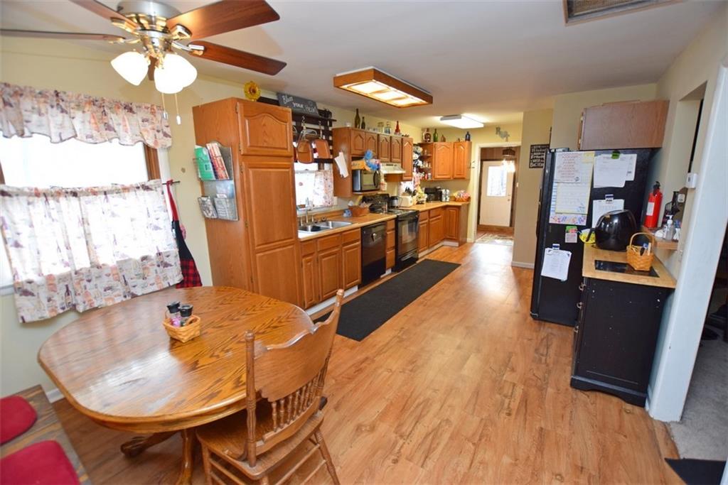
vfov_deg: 77.3
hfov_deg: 100.4
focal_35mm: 15
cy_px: 242
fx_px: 303
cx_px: 364
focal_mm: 10
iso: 500
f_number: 4
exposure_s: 1/60
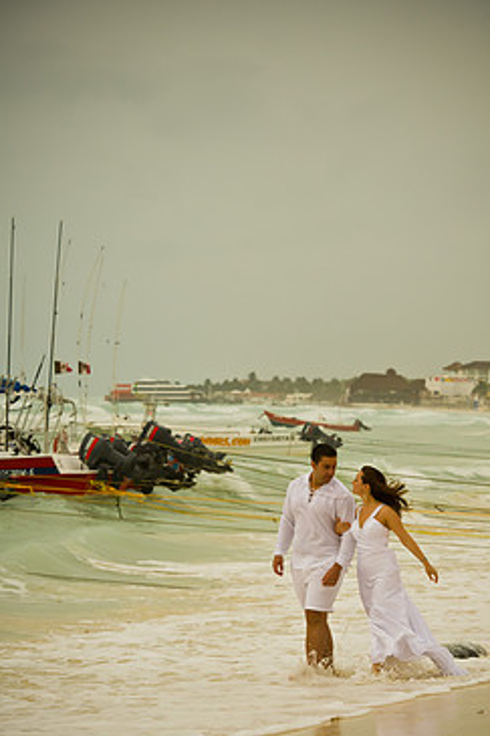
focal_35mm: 143
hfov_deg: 9.6
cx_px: 265
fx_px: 2922
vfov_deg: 14.3
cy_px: 430
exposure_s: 1/800
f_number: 5.6
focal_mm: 116
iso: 1000
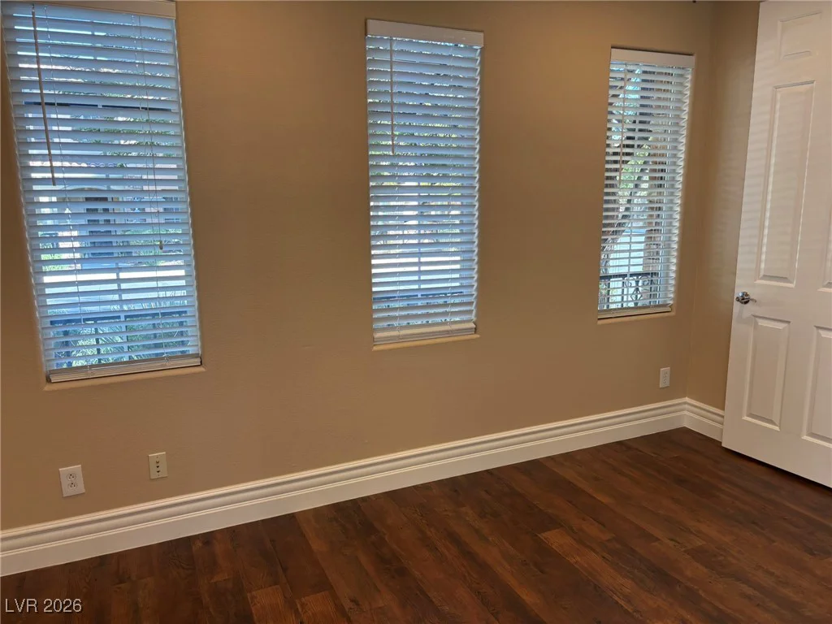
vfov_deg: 53.1
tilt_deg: -10.9
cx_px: 416
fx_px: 625
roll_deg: +0.1
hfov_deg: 67.3
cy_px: 312
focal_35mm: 26
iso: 100
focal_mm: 5.96
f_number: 1.6
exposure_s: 1/120
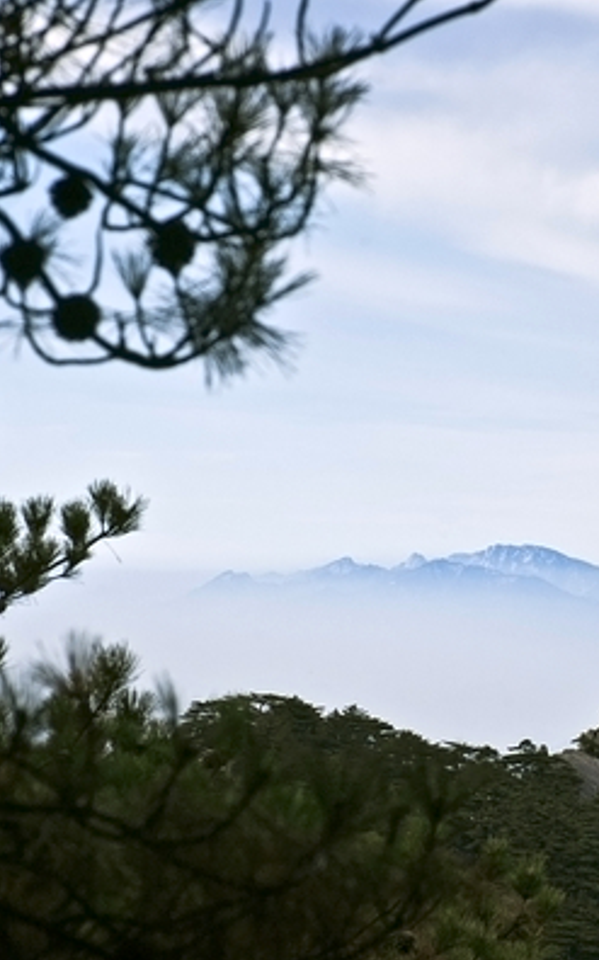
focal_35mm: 213
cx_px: 565
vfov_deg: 9.9
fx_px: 5572
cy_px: 480
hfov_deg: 6.1
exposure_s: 1/400
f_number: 10
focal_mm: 92
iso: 200
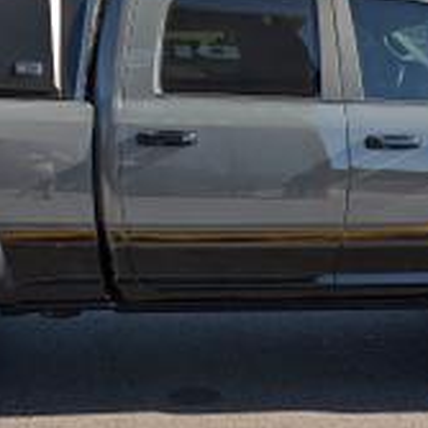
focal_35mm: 64
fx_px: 895
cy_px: 325
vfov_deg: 26.5
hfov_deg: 26.9
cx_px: 208
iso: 21
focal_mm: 6.9
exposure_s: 1/818
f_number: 1.68
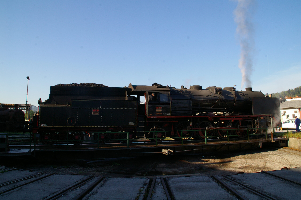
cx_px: 150
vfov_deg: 47.8
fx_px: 226
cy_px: 100
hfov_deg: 67.4
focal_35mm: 27
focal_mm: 18
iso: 400
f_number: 13
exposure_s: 1/180
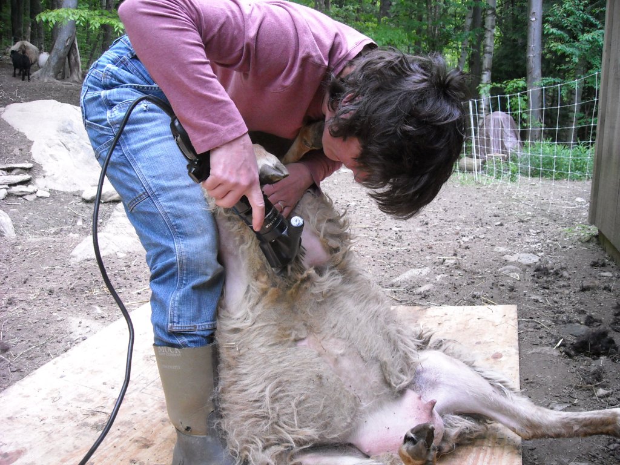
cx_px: 310
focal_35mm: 35
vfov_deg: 40.7
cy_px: 232
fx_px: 627
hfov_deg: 52.6
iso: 322
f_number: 2.8
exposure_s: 1/250
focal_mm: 5.7
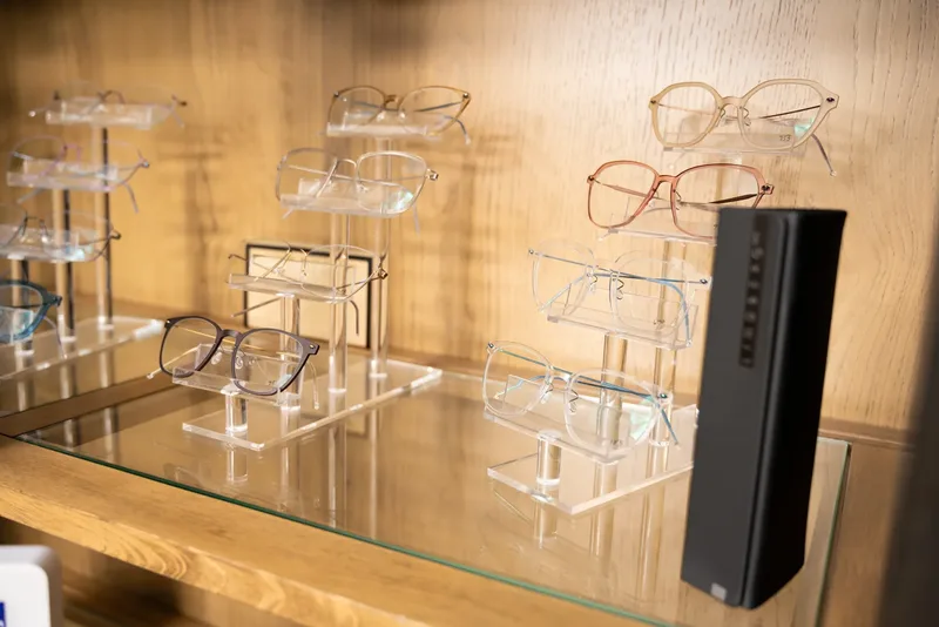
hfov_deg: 58.7
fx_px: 835
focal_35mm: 32
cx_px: 470
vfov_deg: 41.1
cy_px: 314
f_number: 4
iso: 320
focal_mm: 32
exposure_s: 1/160
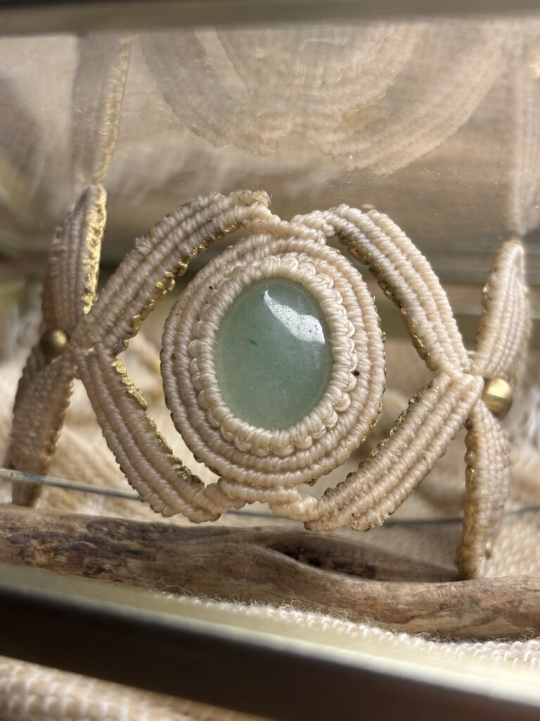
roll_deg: -0.2
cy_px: 360
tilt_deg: -12.1
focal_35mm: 52
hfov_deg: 28.0
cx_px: 270
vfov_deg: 36.8
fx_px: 1082
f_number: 1.6
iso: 40
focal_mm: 5.96
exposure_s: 1/105
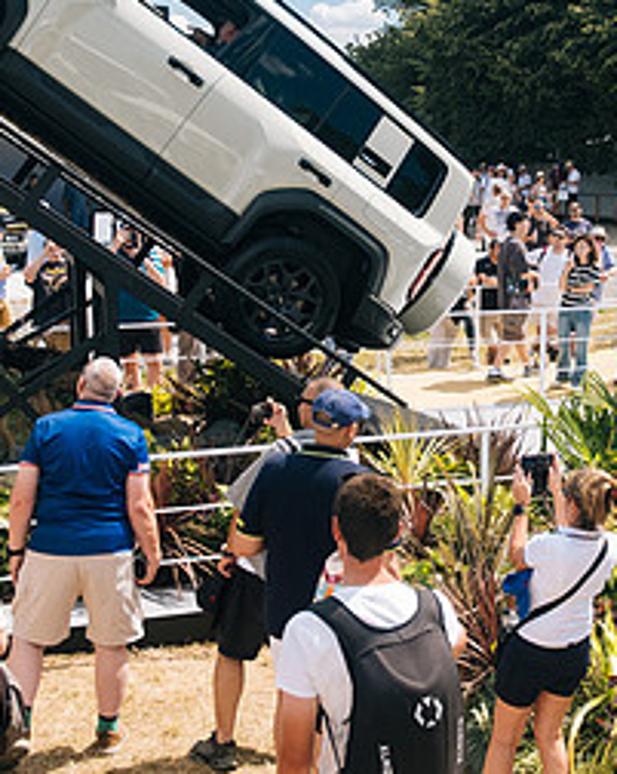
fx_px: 1303
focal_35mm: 57
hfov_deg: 26.3
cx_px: 460
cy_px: 330
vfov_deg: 33.0
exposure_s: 1/1250
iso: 400
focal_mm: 17.6
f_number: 2.8
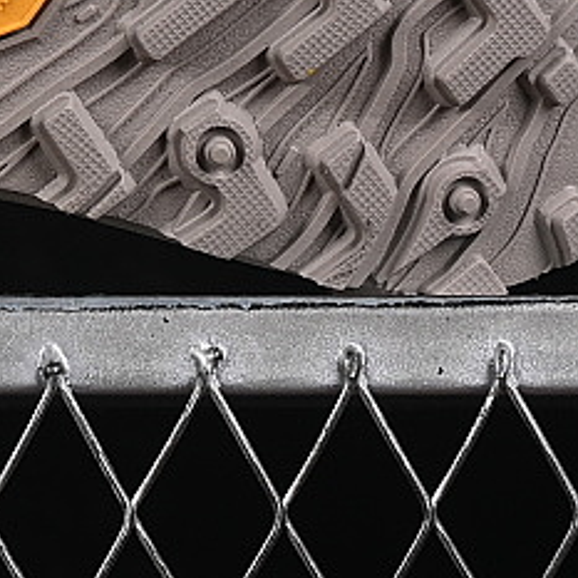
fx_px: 5573
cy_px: -256
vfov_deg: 5.9
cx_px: -228
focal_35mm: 295
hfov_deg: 5.9
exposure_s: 1/80
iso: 160
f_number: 8
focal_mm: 50
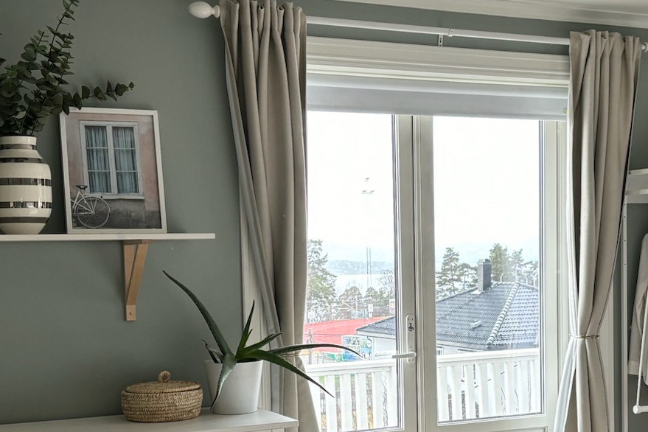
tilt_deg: -3.7
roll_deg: +0.1
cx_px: 420
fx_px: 1134
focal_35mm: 63
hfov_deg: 31.7
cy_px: 344
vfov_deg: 21.3
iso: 64
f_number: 1.6
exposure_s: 1/121
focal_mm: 5.96
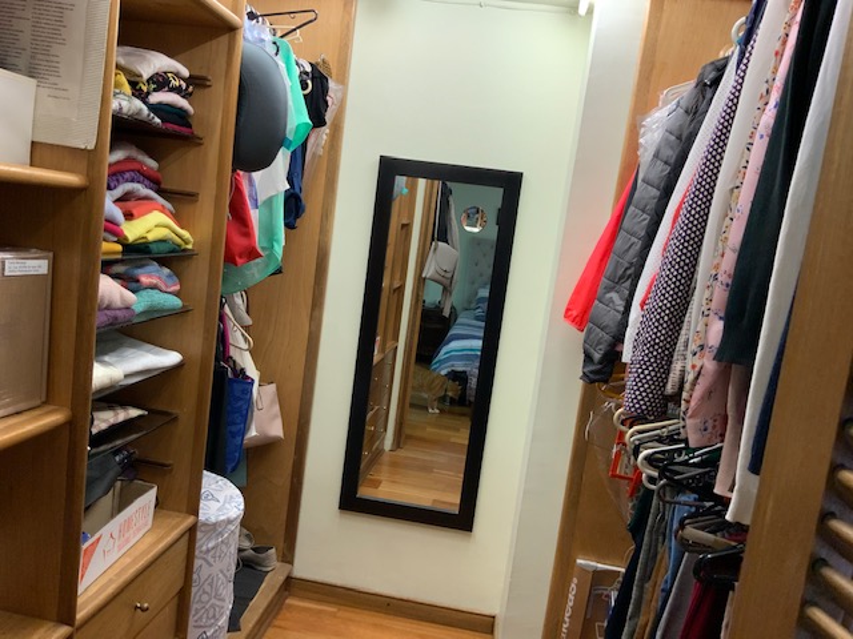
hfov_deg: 61.7
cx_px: 426
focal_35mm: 29
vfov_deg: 48.2
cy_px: 320
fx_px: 715
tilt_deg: -7.5
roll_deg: -6.9
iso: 125
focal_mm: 3
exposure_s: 1/60
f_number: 1.8
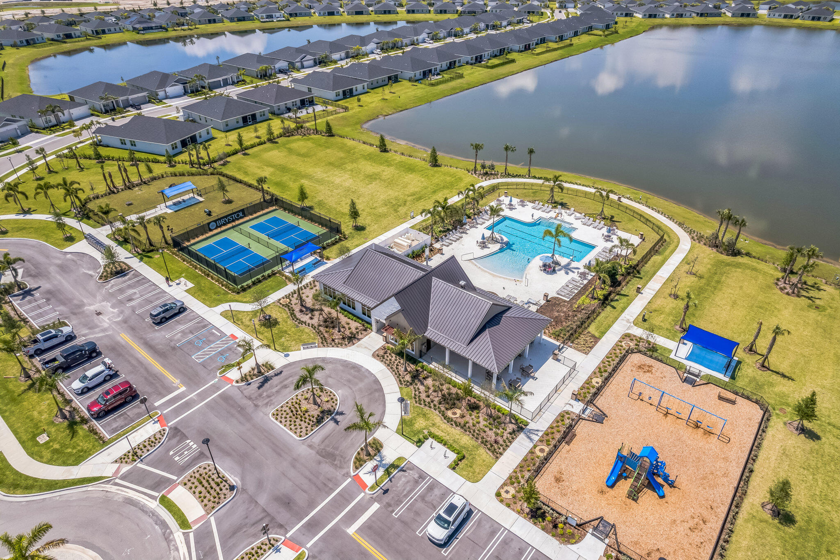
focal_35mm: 22
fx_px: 513
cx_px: 420
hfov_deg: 78.6
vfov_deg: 57.2
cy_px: 280
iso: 100
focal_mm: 8.38
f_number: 2.8
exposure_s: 1/3000
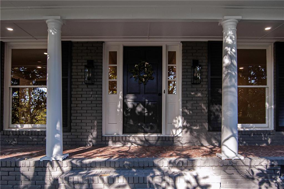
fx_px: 473
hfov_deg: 33.4
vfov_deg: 22.6
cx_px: 142
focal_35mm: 60
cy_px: 94
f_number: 8
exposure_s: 1/180
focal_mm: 40
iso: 800
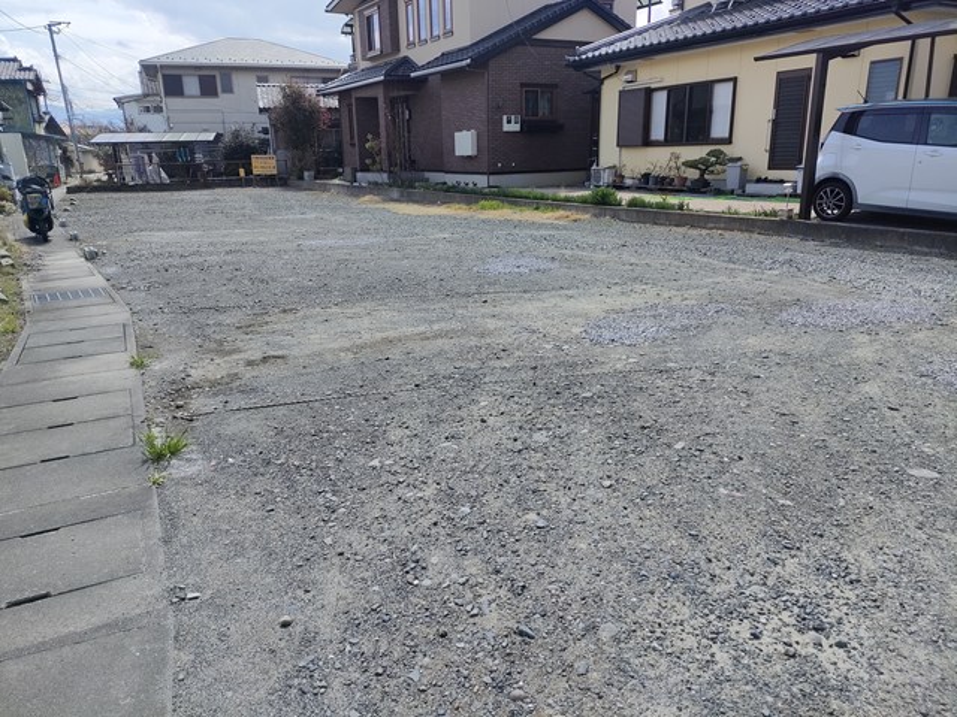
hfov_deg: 65.3
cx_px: 478
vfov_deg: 51.4
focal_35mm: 27
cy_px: 358
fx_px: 746
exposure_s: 1/1948
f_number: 1.7
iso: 100
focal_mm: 4.73
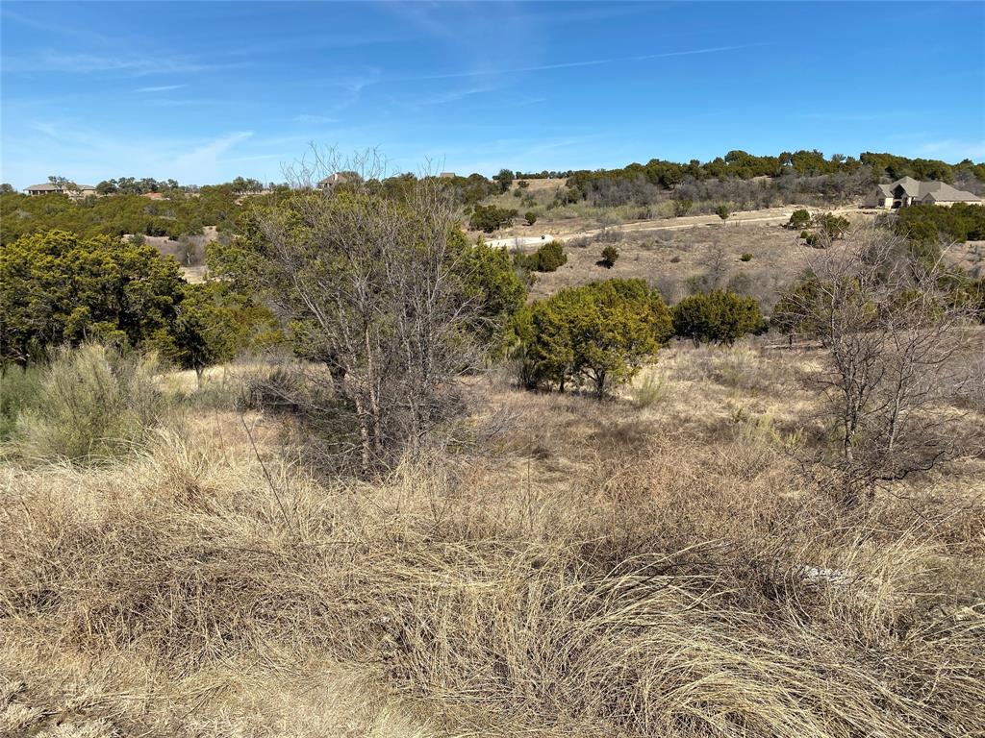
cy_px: 369
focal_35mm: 26
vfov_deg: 53.1
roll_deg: -0.3
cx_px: 492
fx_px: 740
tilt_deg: -13.0
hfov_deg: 67.3
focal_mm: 4.25
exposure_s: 1/3125
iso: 32
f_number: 1.8
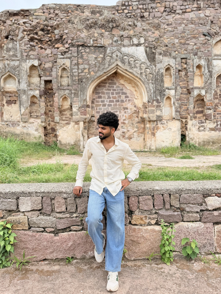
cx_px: 110
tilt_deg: -1.8
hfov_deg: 56.8
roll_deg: -0.2
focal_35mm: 24
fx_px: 204
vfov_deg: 71.6
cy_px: 147
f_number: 1.78
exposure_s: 1/3279
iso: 100
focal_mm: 6.76
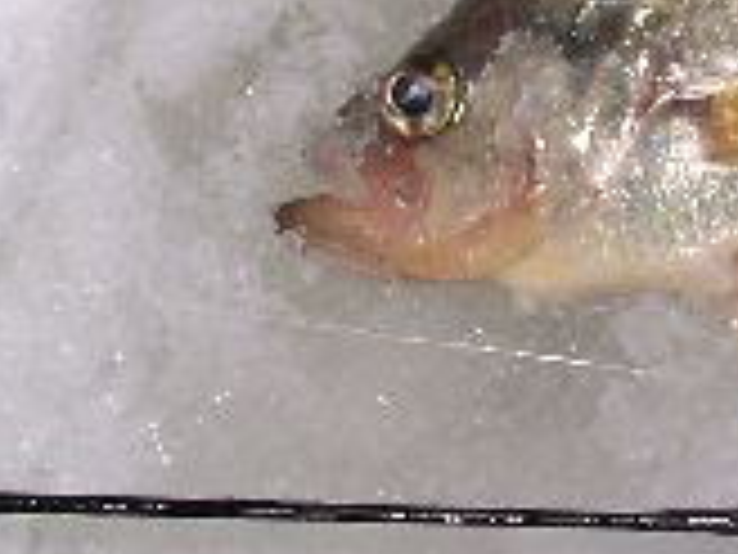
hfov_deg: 7.9
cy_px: -225
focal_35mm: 250
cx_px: 450
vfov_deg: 5.9
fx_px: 5330
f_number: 3.2
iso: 140
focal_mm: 10.7
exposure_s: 1/80
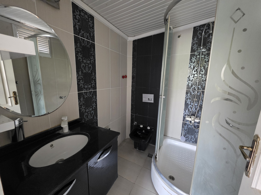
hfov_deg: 106.2
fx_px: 98
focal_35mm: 13
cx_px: 130
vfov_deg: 89.9
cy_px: 98
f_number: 1.9
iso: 800
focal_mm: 2.2
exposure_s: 1/50
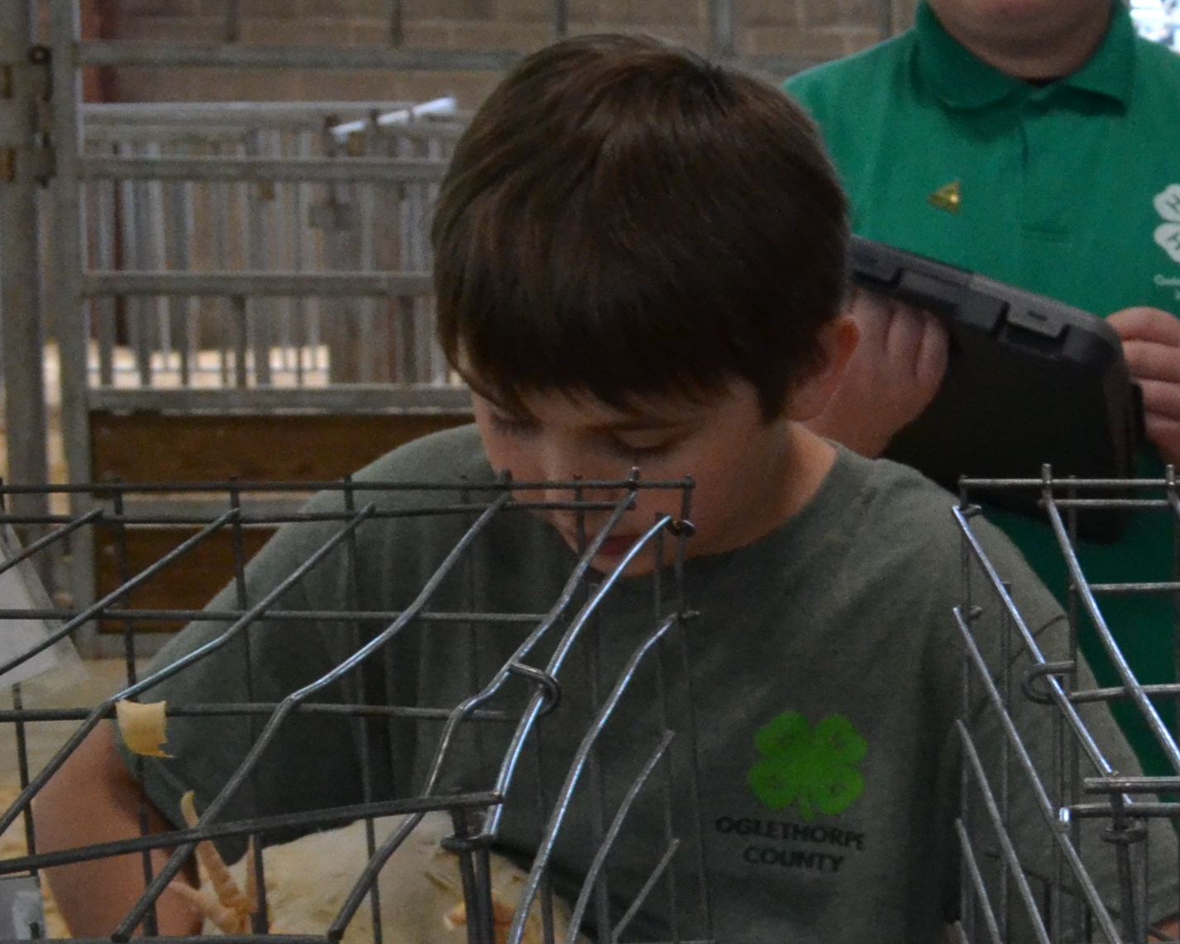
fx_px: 3493
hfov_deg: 17.0
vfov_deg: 15.4
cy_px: 561
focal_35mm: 100
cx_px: 1879
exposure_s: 1/60
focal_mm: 22
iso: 1600
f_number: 9
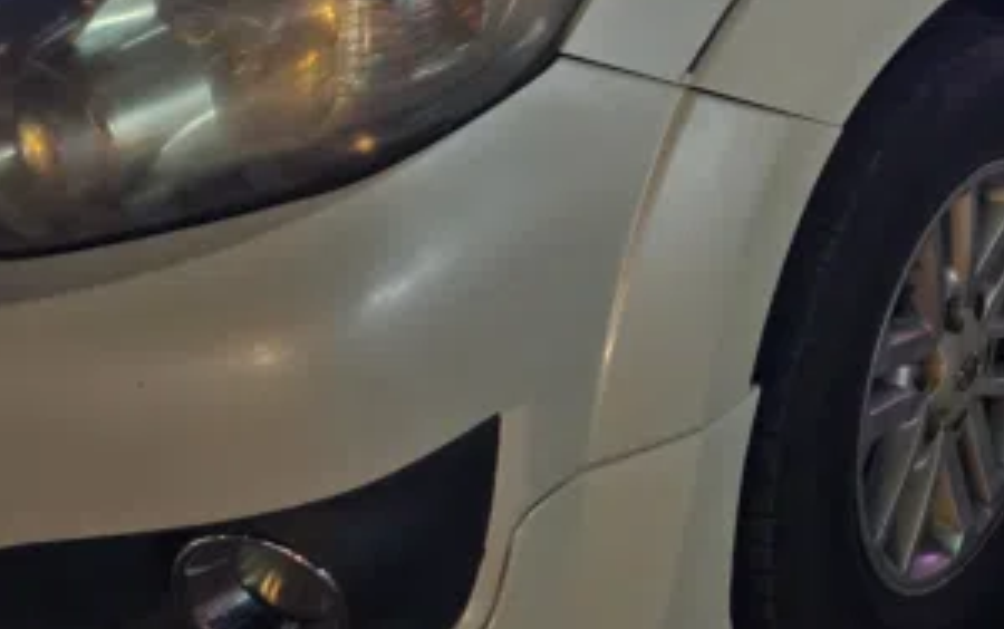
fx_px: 1424
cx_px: 843
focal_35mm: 52
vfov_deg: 23.2
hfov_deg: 37.1
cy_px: -90
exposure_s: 1/25
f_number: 1.7
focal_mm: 6.3
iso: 1250
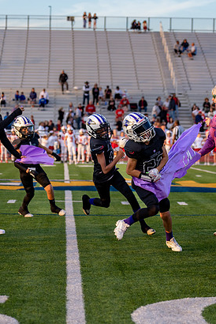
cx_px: 106
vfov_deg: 17.0
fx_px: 1078
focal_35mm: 120
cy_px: 178
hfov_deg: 11.4
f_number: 2.8
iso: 500
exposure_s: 1/1600
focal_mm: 70
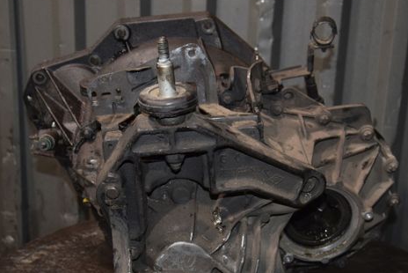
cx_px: 210
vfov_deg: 21.9
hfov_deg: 32.4
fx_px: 703
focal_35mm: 62
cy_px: 174
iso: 800
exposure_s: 1/60
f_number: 5
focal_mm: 30
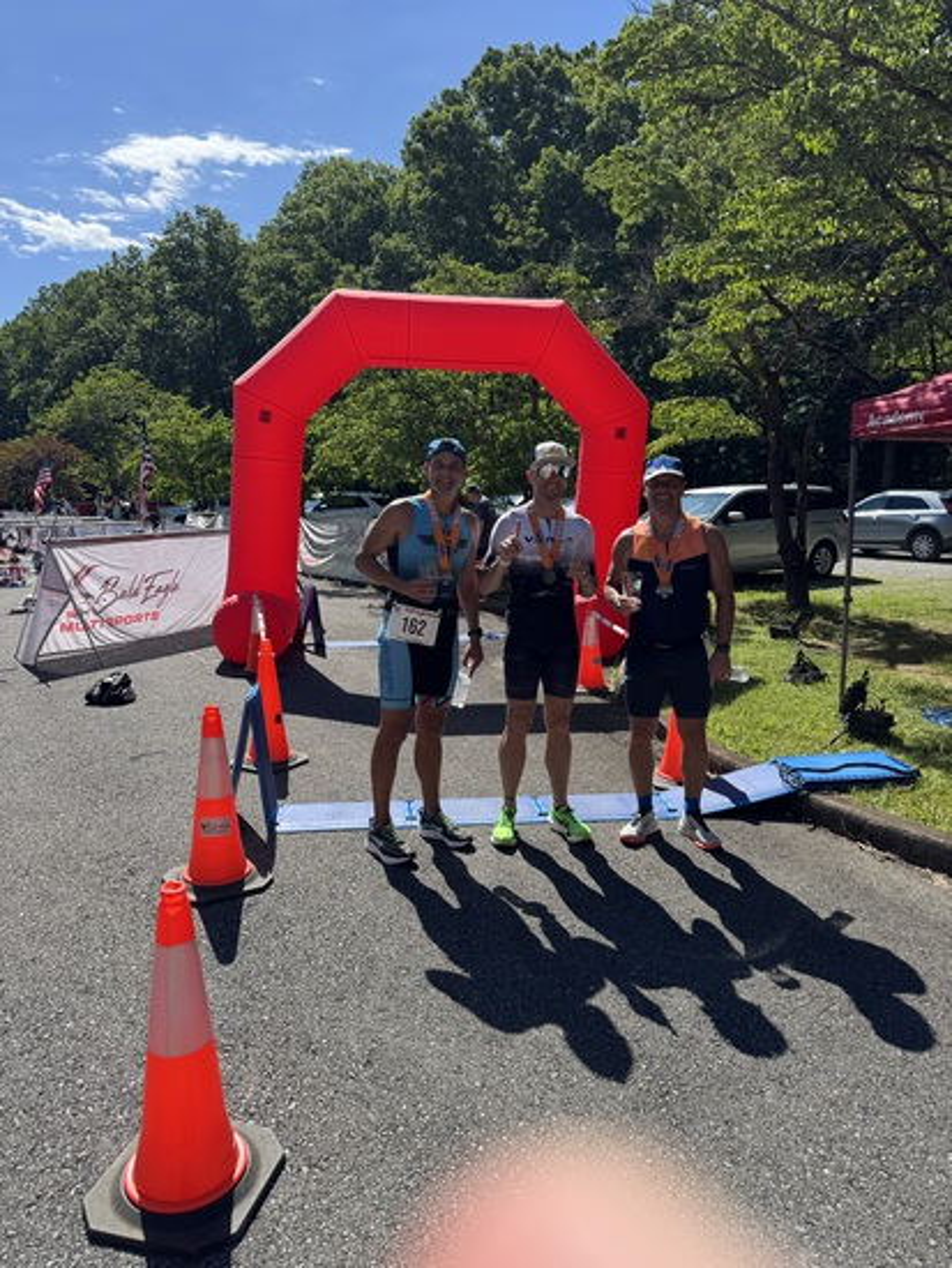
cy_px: 634
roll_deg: +1.7
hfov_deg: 56.9
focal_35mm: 24
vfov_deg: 71.6
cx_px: 476
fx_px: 879
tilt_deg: -9.0
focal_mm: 6.76
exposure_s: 1/2415
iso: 80
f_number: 1.78
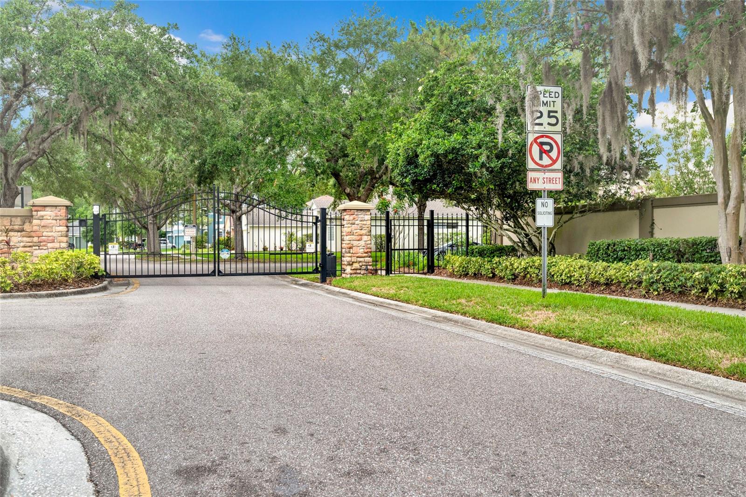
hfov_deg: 61.9
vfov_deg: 43.6
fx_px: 622
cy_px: 248
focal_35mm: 30
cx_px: 373
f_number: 6.3
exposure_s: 1/200
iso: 250
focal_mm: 30
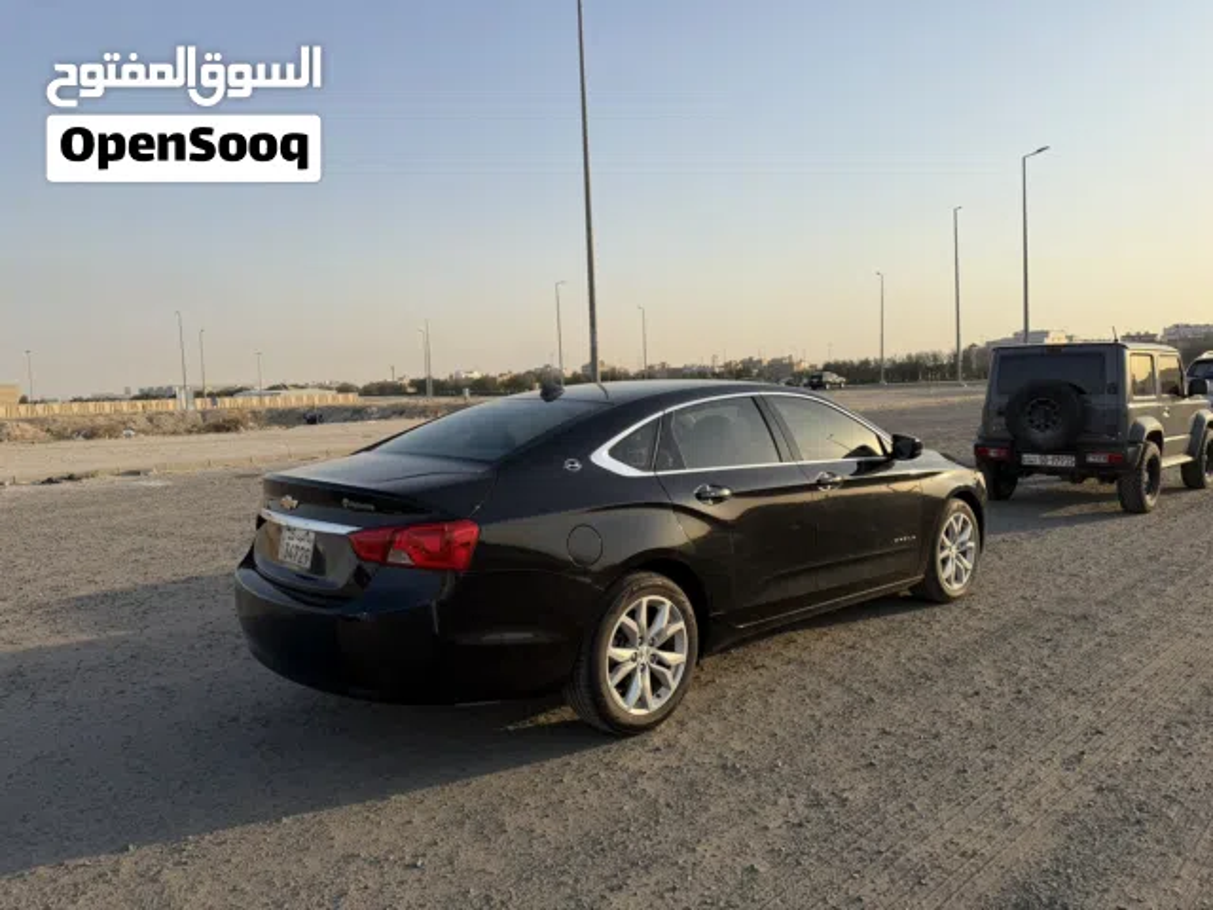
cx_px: 606
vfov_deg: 56.8
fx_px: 841
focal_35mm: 24
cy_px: 455
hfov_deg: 71.6
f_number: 1.78
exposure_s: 1/3021
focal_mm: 6.76
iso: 80
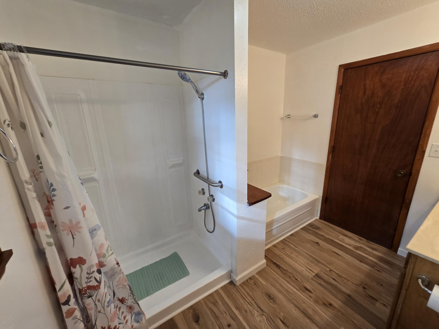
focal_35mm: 13
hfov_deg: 106.2
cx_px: 220
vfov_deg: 89.9
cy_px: 164
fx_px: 165
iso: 100
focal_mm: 2.2
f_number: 2.2
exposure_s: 1/60
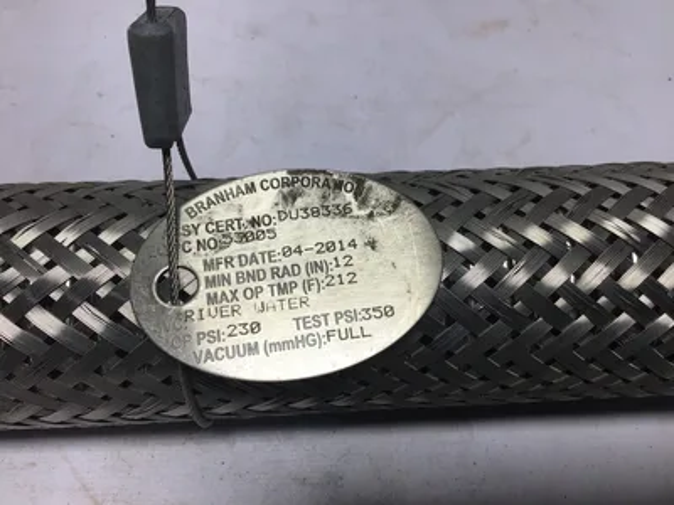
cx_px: 337
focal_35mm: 31
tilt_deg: -62.8
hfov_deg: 58.4
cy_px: 252
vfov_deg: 45.4
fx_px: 604
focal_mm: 3.3
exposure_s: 1/291
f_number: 2.4
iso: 25
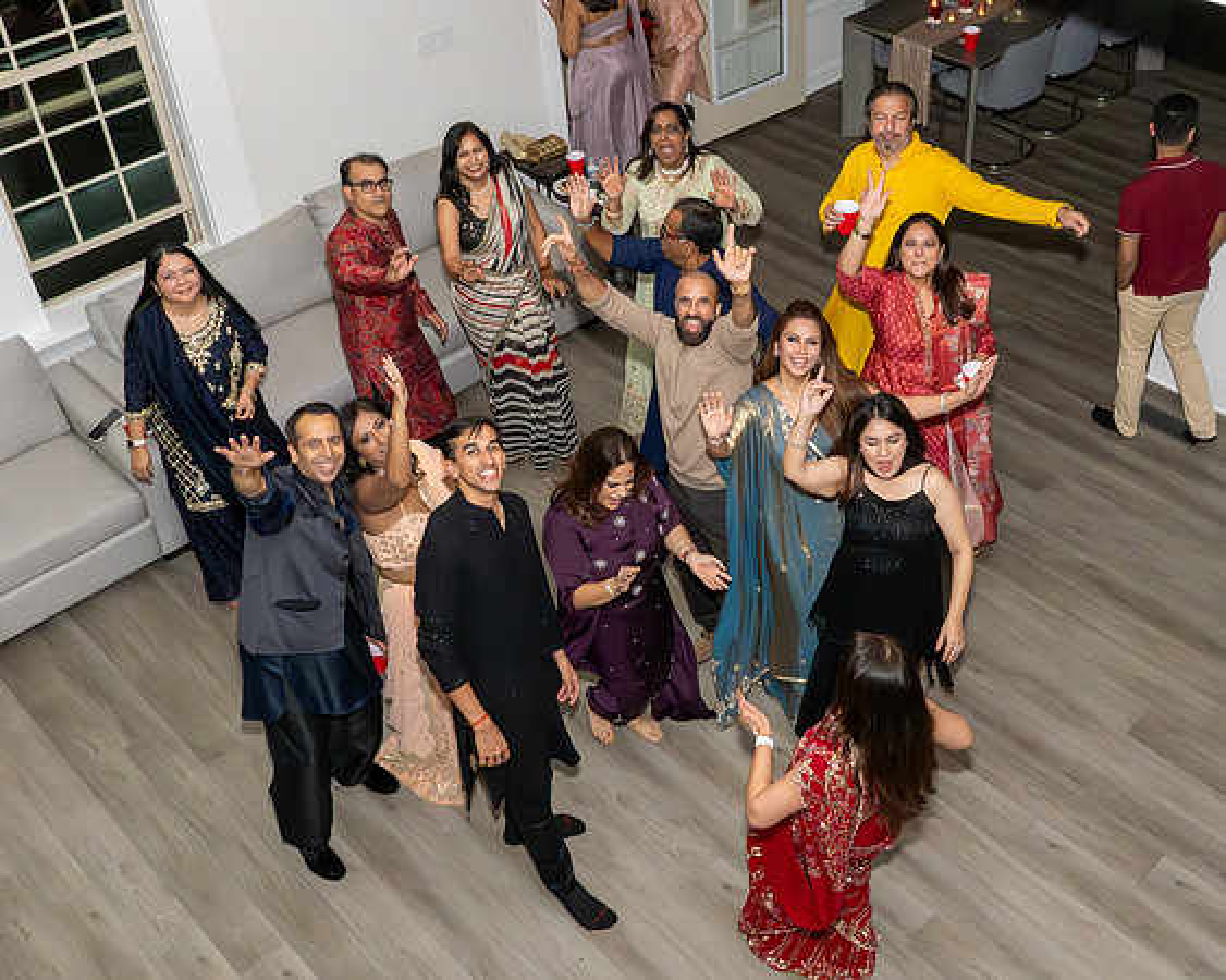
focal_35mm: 40
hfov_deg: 45.1
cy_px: 448
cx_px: 741
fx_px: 1466
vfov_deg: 36.9
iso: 3200
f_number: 13
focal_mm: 22
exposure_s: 1/250
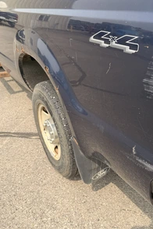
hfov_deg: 38.5
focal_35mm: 34
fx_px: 217
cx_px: 100
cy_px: 116
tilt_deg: -25.3
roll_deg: +1.0
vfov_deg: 55.8
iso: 80
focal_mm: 6.76
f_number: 1.78
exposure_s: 1/1314
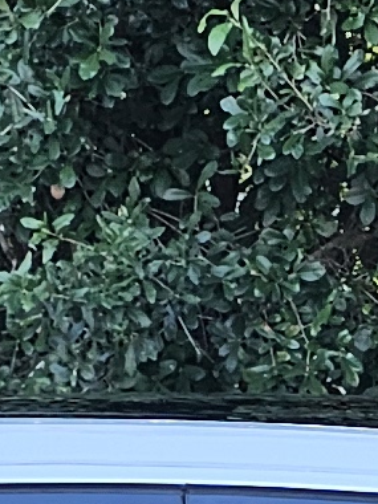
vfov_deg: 7.5
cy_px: 1325
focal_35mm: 242
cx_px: 840
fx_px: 3523
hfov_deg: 5.9
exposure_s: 1/180
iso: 32
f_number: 1.7
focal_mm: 6.3
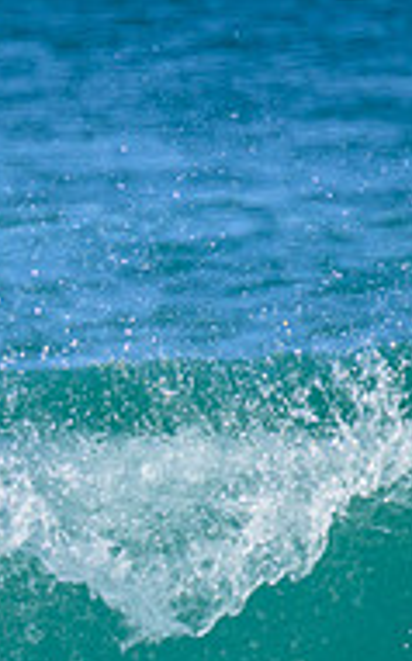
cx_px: -395
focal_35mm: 3371
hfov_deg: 0.4
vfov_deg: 0.6
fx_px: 60698
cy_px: 499
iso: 450
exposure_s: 1/800
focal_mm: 800
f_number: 11
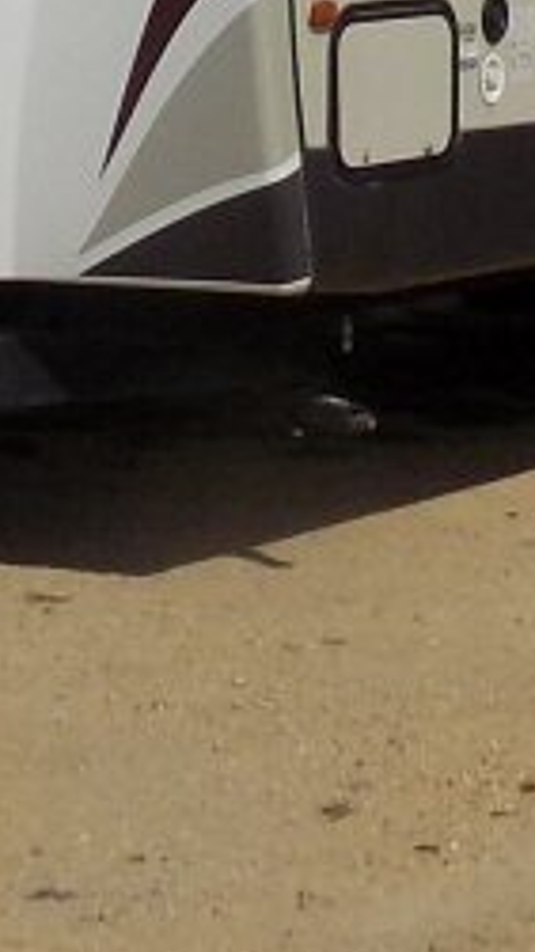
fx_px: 2020
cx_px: 474
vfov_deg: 24.5
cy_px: -125
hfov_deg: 14.9
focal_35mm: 80
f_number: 9.9
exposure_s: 1/400
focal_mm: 4
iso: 80
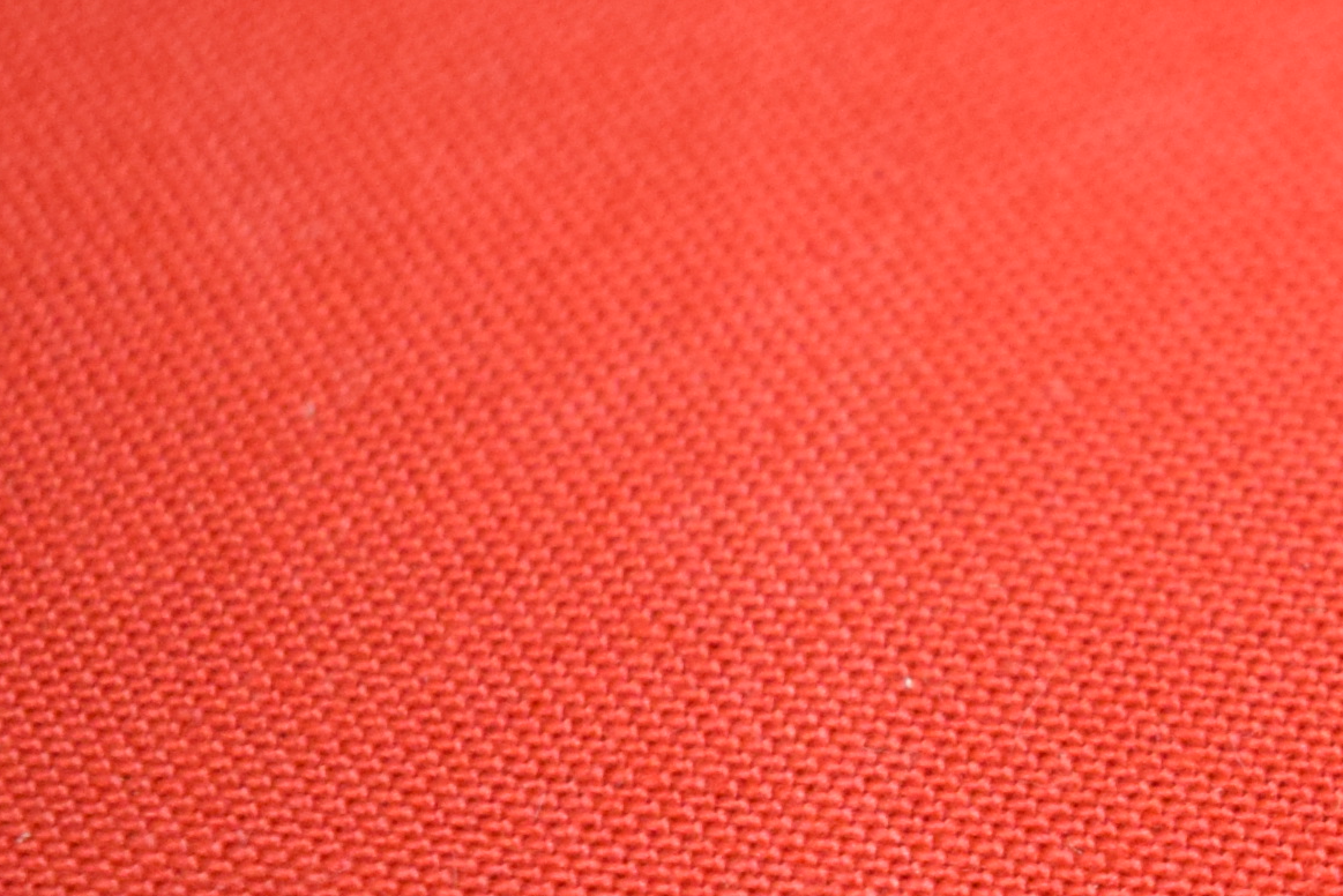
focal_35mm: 145
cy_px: 909
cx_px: 2321
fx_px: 5408
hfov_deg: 13.0
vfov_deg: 9.4
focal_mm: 25
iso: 2000
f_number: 5
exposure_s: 1/125
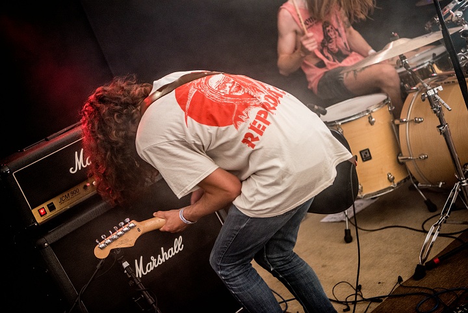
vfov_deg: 26.0
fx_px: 676
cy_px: 156
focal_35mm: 52
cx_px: 234
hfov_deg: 38.2
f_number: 2.8
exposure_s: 1/125
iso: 800
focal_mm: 52
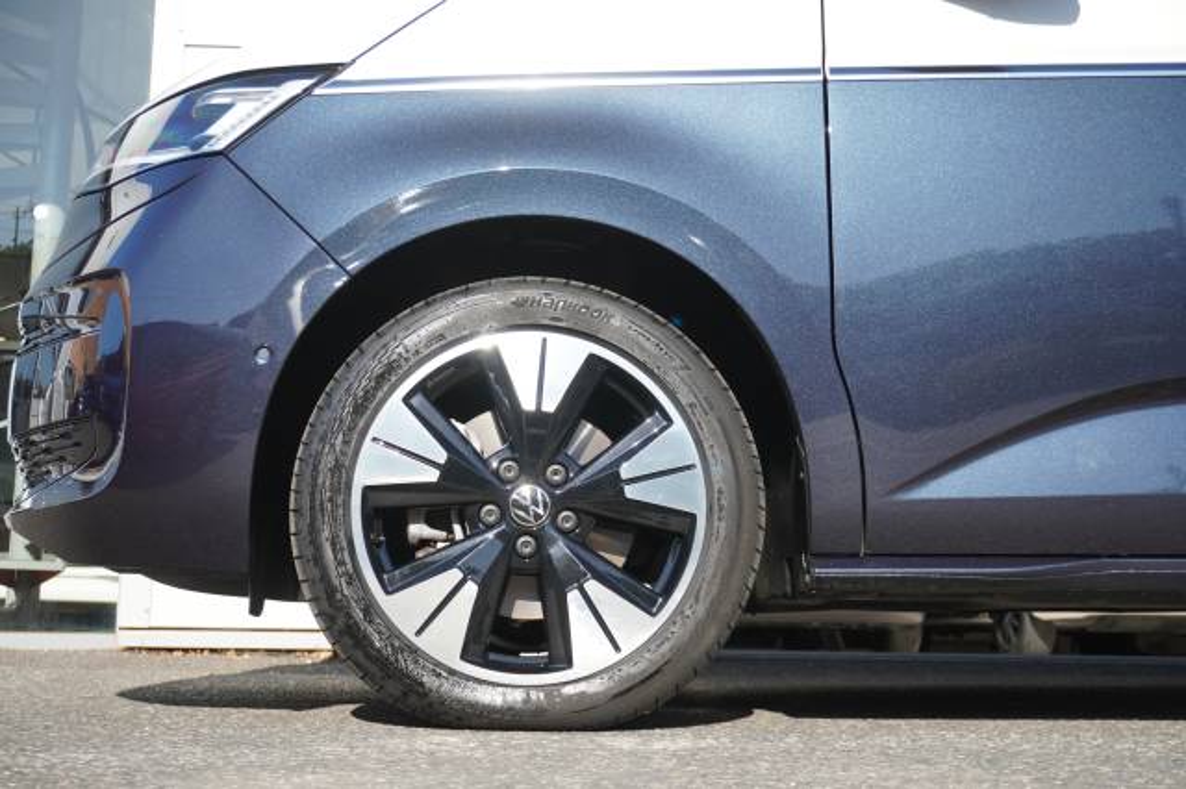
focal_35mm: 48
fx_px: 1580
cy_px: 394
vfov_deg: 28.0
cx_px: 593
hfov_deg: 41.1
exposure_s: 1/200
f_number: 4.5
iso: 100
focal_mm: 32
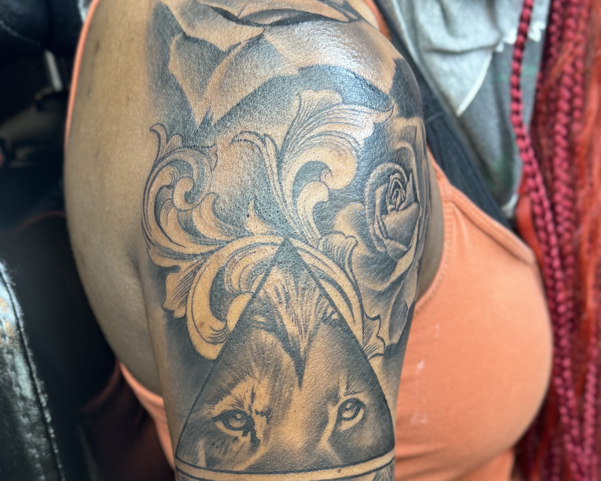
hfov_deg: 30.0
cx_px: 298
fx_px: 1121
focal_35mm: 63
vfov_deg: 23.8
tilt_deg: -24.4
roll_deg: -7.2
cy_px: 402
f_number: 1.78
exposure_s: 1/60
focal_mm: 6.86
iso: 125
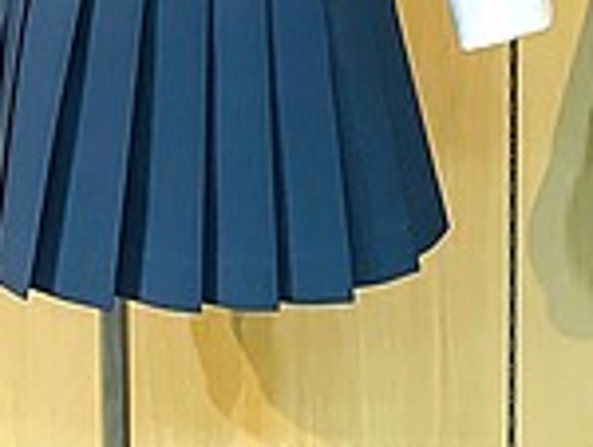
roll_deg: +0.9
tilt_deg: -2.7
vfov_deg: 10.0
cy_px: -520
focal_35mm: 135
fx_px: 2316
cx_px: 111
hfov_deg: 14.5
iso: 64
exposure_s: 1/100
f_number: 1.8
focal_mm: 4.25
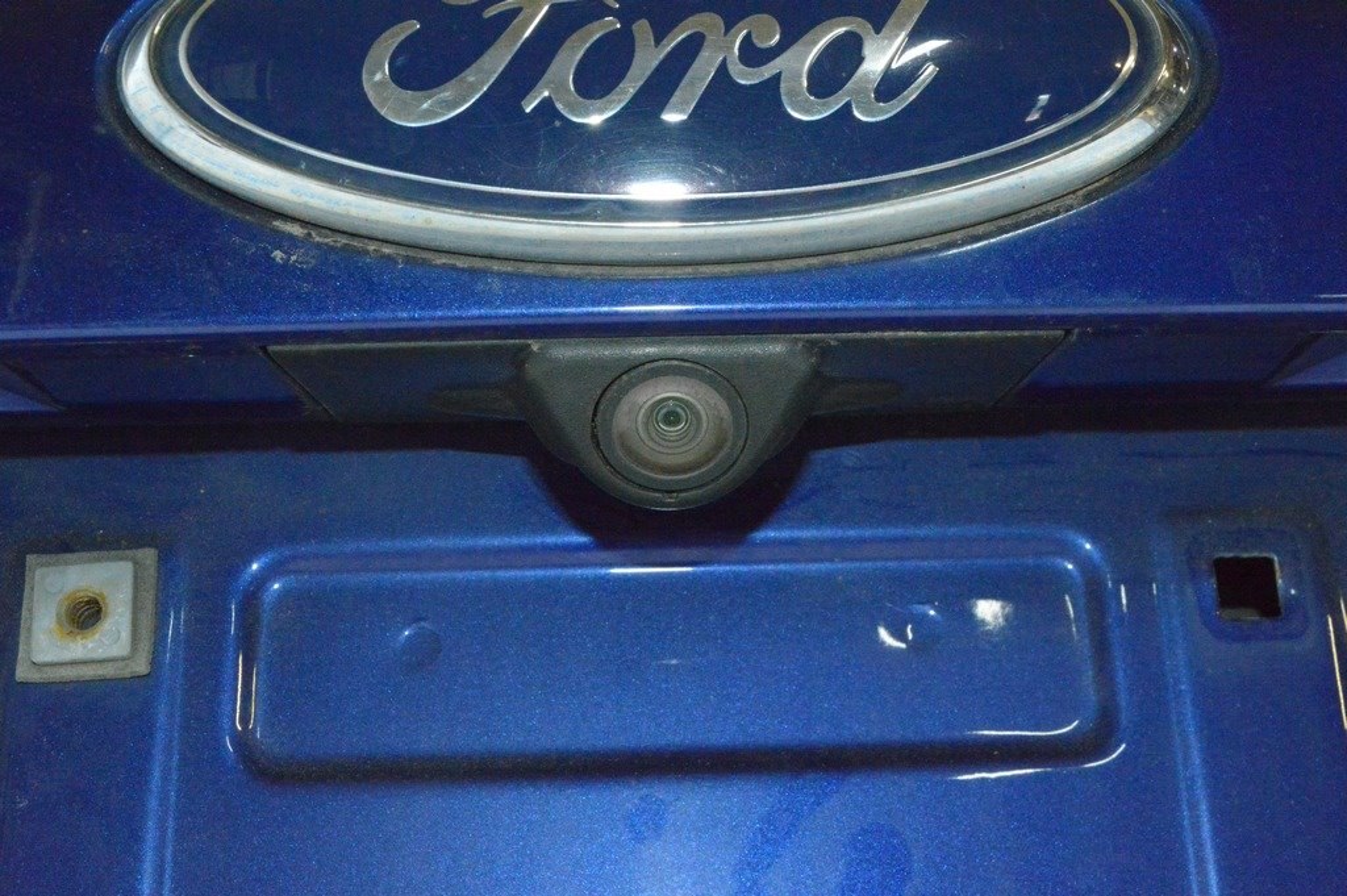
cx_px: 674
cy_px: 448
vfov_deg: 26.4
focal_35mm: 51
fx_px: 1907
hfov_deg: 38.9
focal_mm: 34
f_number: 16
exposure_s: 1/40
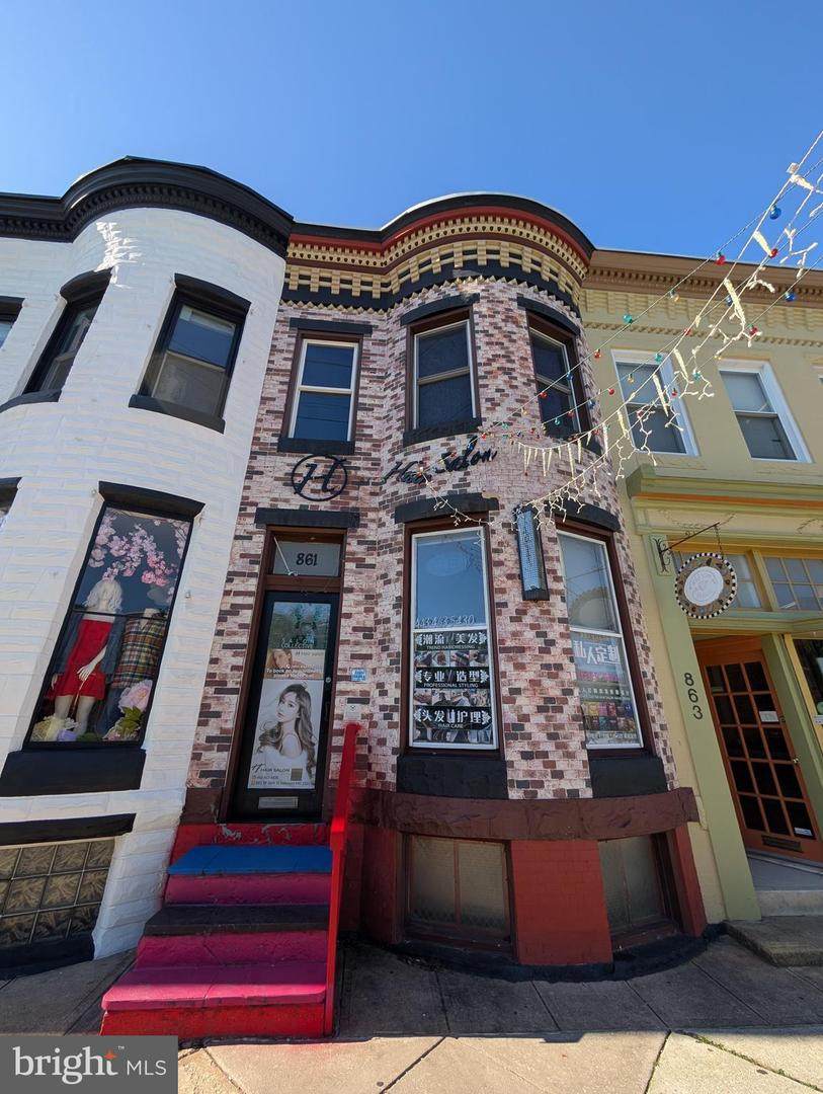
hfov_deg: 94.6
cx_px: 412
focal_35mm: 12
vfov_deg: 110.5
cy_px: 547
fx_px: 380
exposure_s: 1/1272
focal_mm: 2.02
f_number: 1.7
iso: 53
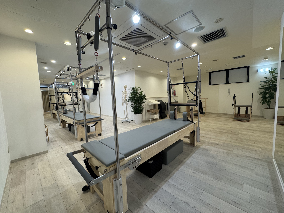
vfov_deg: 85.7
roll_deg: +2.9
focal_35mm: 14
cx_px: 142
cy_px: 106
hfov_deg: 102.1
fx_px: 115
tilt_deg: -5.3
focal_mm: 2.22
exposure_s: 1/100
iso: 160
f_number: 2.2
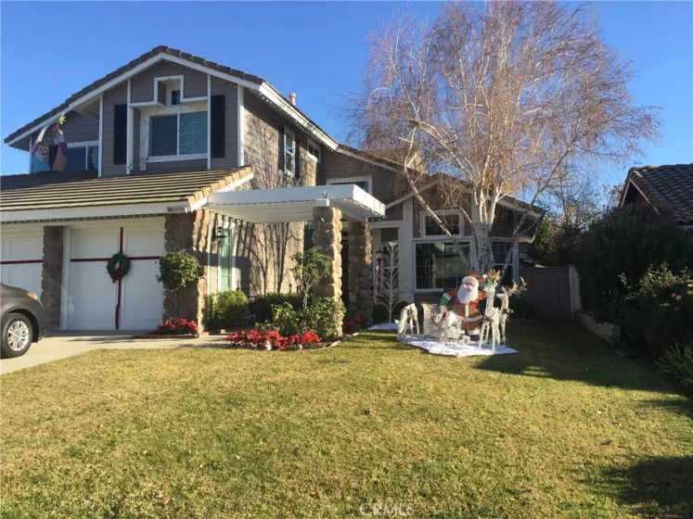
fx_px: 580
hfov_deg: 61.7
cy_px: 260
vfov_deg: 48.2
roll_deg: +0.2
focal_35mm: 29
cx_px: 346
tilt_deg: +4.3
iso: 32
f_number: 2.2
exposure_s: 1/1014
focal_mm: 4.15
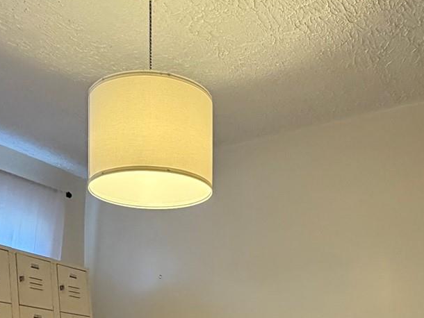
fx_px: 576
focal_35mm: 47
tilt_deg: +0.9
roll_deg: +0.5
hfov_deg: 40.4
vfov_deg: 27.6
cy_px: 369
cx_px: 223
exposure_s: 1/120
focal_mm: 2.22
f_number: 2.2
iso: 320
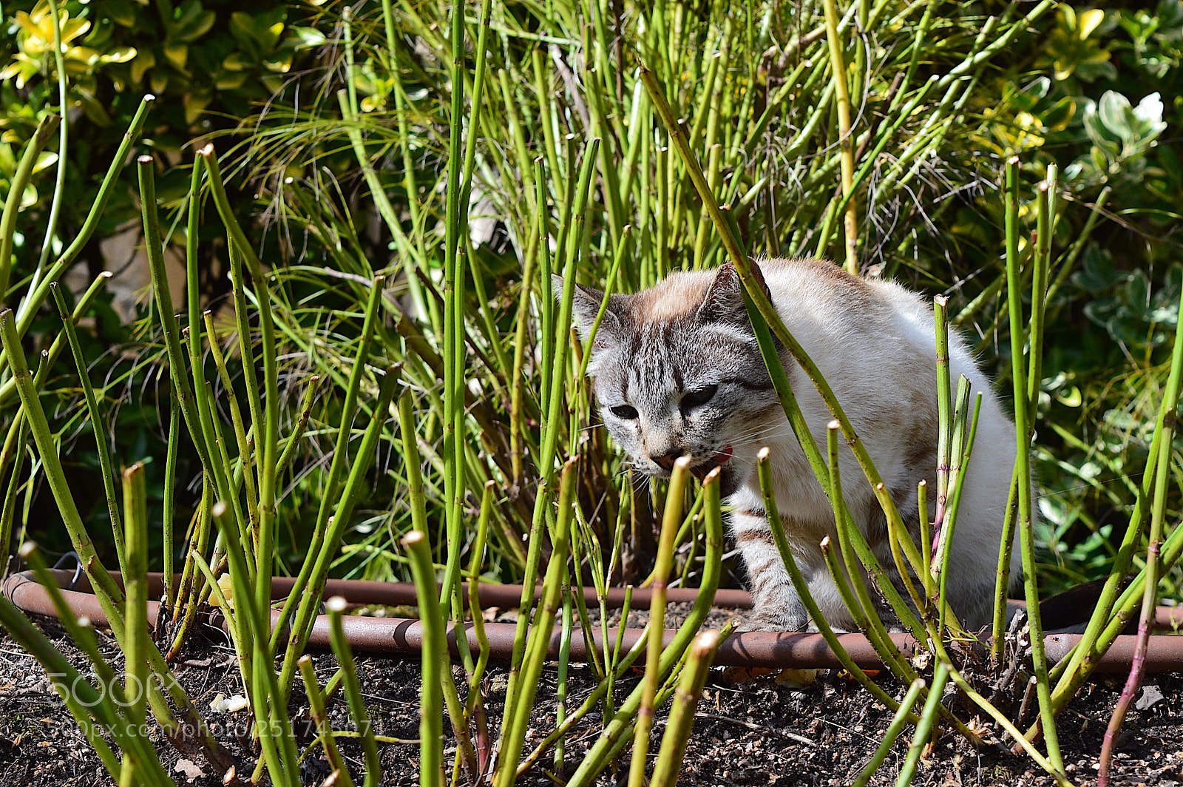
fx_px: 2709
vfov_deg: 16.5
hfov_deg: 24.6
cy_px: 394
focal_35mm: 82
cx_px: 592
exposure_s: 1/320
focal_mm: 55
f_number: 10
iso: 400
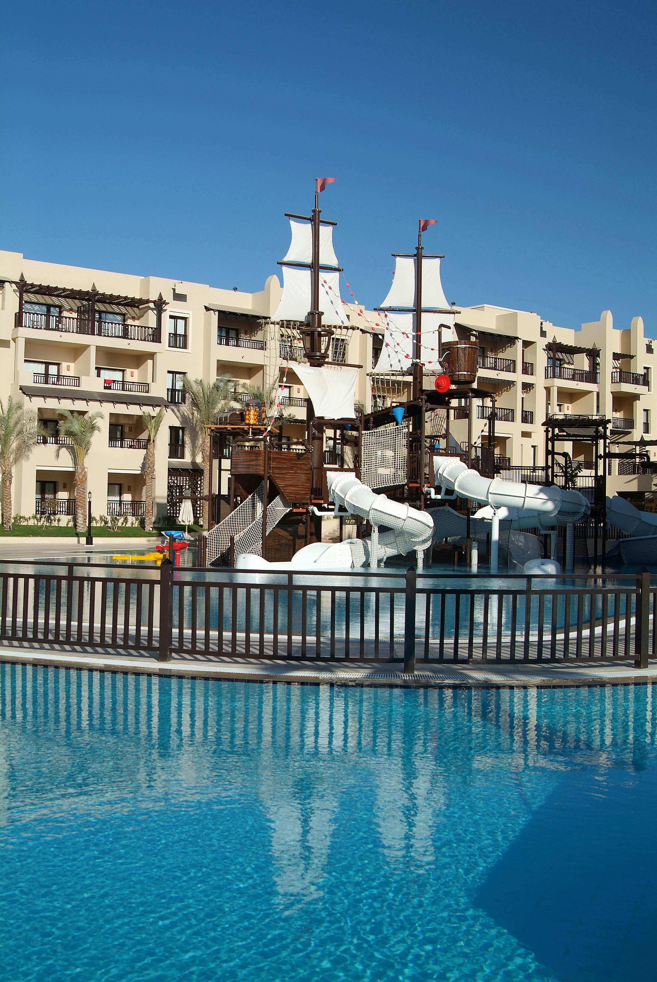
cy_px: 491
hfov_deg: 34.3
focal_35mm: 39
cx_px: 328
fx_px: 1065
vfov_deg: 49.5
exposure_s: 1/180
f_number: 6.7
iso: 100
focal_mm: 26
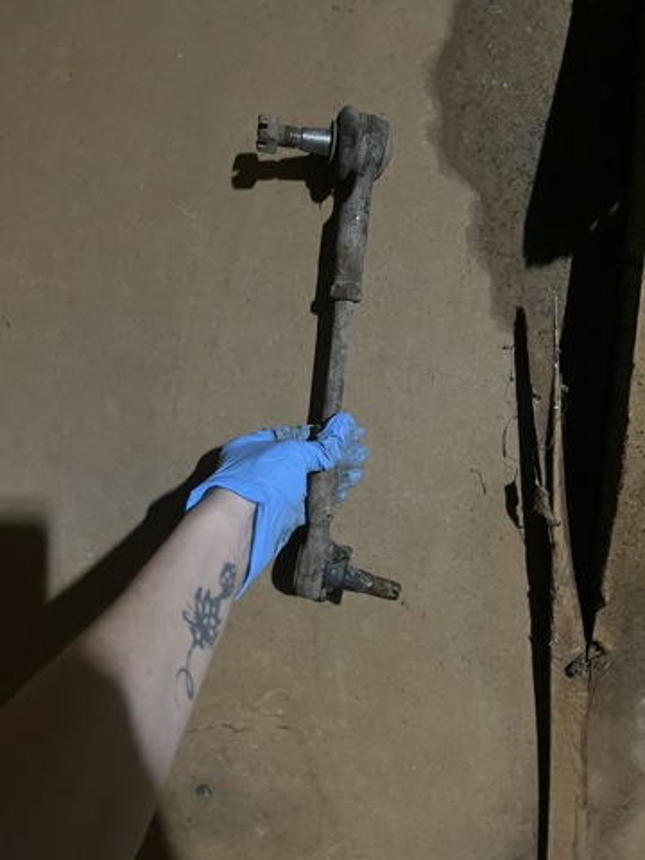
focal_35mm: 26
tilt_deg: -10.2
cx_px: 322
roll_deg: +0.2
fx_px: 646
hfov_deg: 53.1
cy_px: 430
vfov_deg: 67.3
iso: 800
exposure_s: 1/25
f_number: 1.6
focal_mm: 5.1
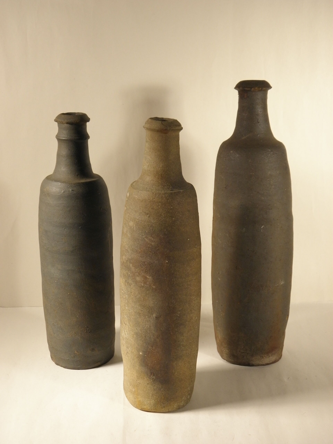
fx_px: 603
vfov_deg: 40.4
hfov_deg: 30.9
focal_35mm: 47
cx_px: 166
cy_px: 222
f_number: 3.9
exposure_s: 1/40
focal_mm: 8.6
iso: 125
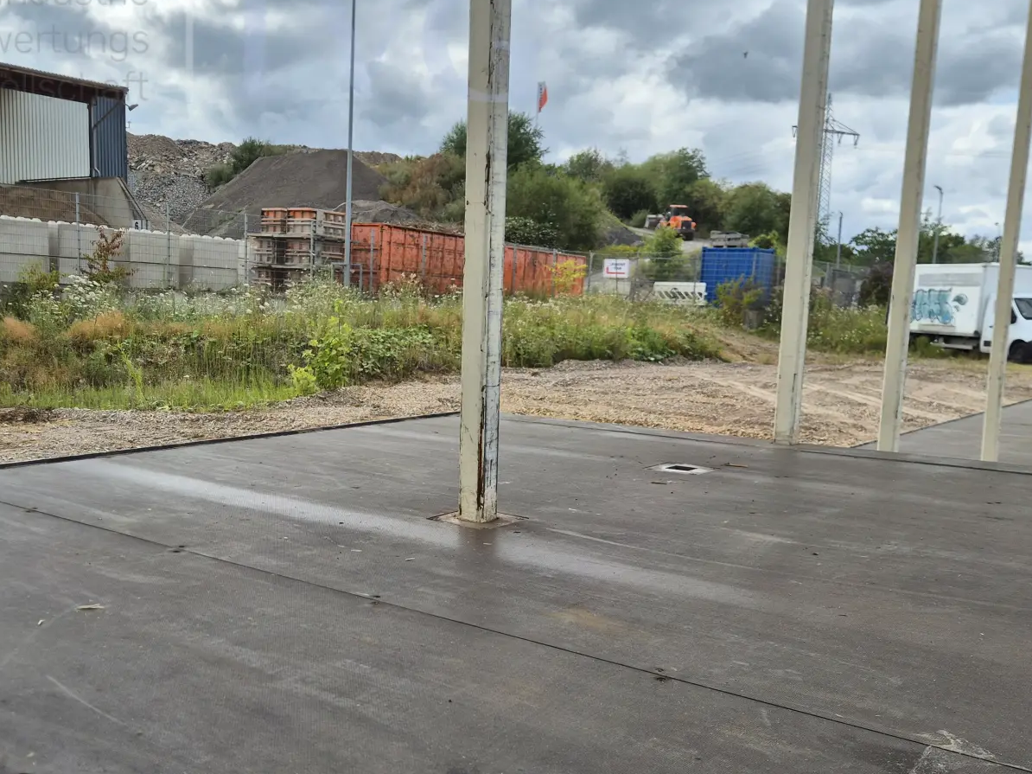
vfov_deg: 38.5
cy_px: 471
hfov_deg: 49.9
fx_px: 1103
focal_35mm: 37
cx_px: 422
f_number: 1.8
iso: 25
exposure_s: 1/1992
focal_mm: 5.4
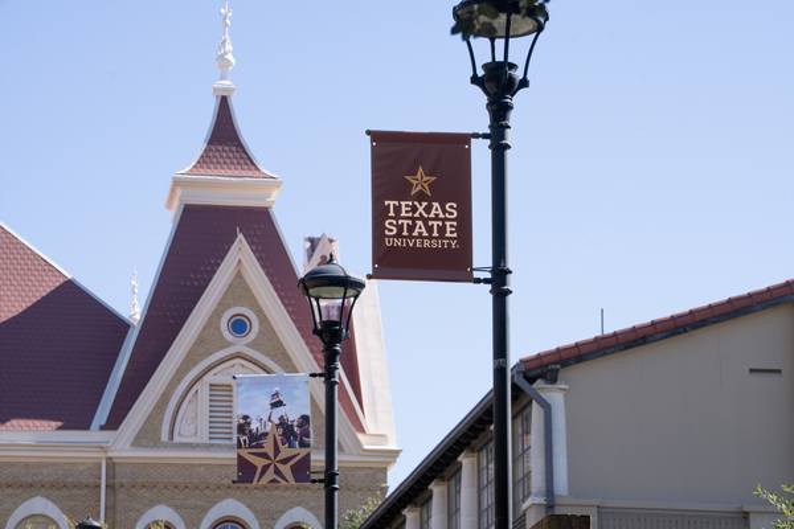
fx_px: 2933
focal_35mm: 133
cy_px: 264
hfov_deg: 15.4
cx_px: 397
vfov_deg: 10.3
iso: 400
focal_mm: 133
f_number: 9
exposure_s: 1/400
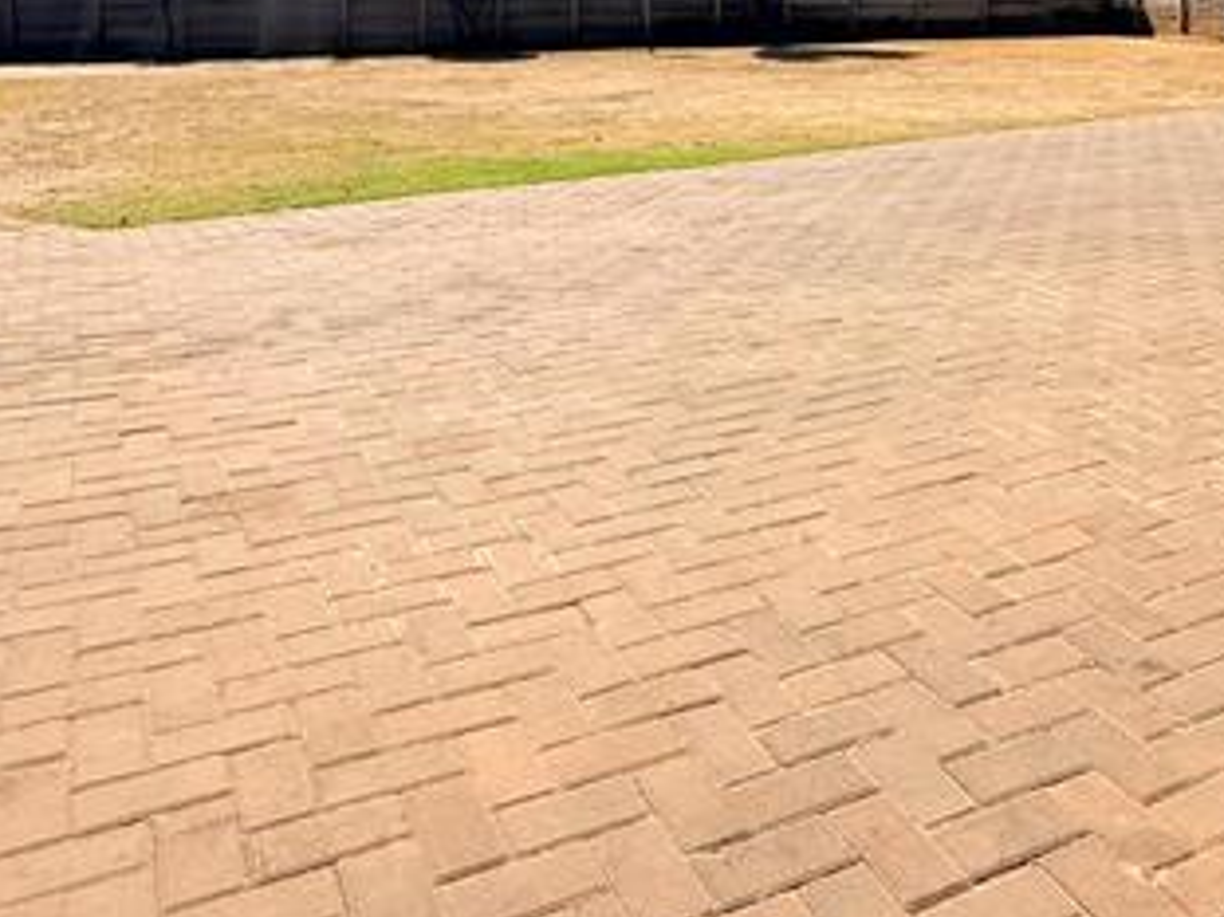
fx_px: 1272
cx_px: 779
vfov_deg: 35.8
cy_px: 0
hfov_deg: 50.7
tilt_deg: -1.5
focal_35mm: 36
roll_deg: -0.2
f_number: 2.2
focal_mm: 2.22
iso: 50
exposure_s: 1/3289
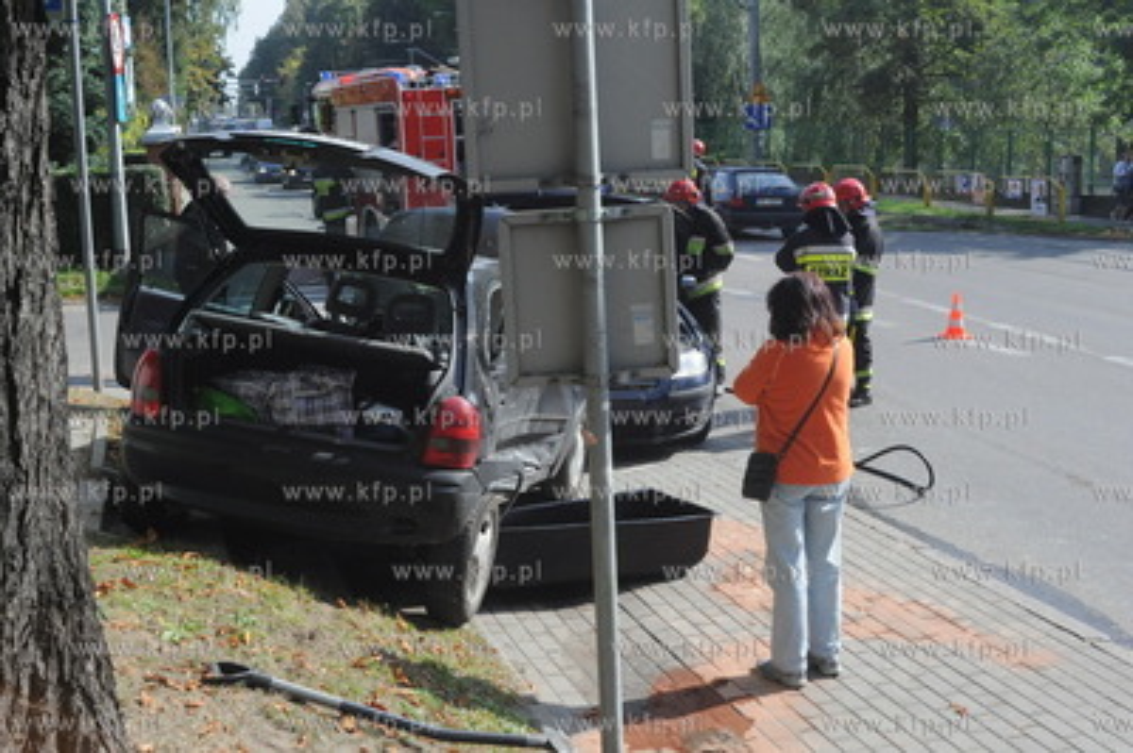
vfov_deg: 30.8
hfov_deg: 45.0
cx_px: 566
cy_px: 376
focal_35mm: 44
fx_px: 1368
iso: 800
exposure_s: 1/500
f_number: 10
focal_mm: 29
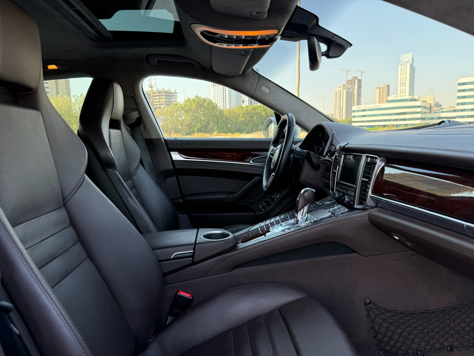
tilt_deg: -6.9
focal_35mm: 24
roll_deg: +1.8
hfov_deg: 71.6
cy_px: 178
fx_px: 329
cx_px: 237
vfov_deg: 56.8
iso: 100
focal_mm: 6.76
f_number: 1.78
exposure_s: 1/438
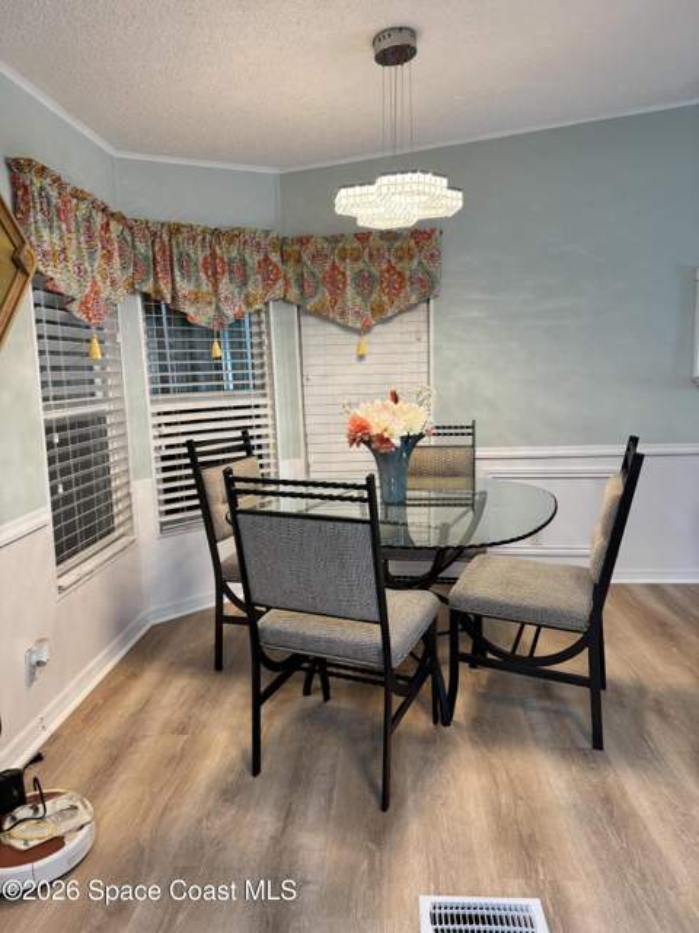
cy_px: 466
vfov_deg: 71.6
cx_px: 350
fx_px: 646
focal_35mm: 24
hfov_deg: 56.8
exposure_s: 1/60
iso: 125
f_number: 1.78
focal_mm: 6.76
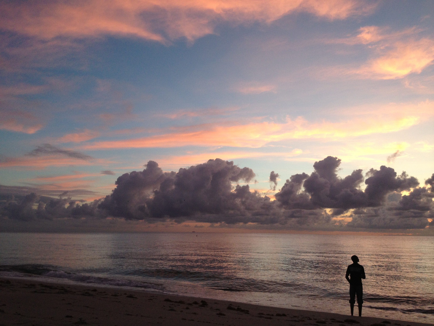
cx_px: 217
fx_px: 439
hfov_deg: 52.6
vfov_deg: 40.7
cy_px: 163
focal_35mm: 35
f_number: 2.4
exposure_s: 1/120
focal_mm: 4.28
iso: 100
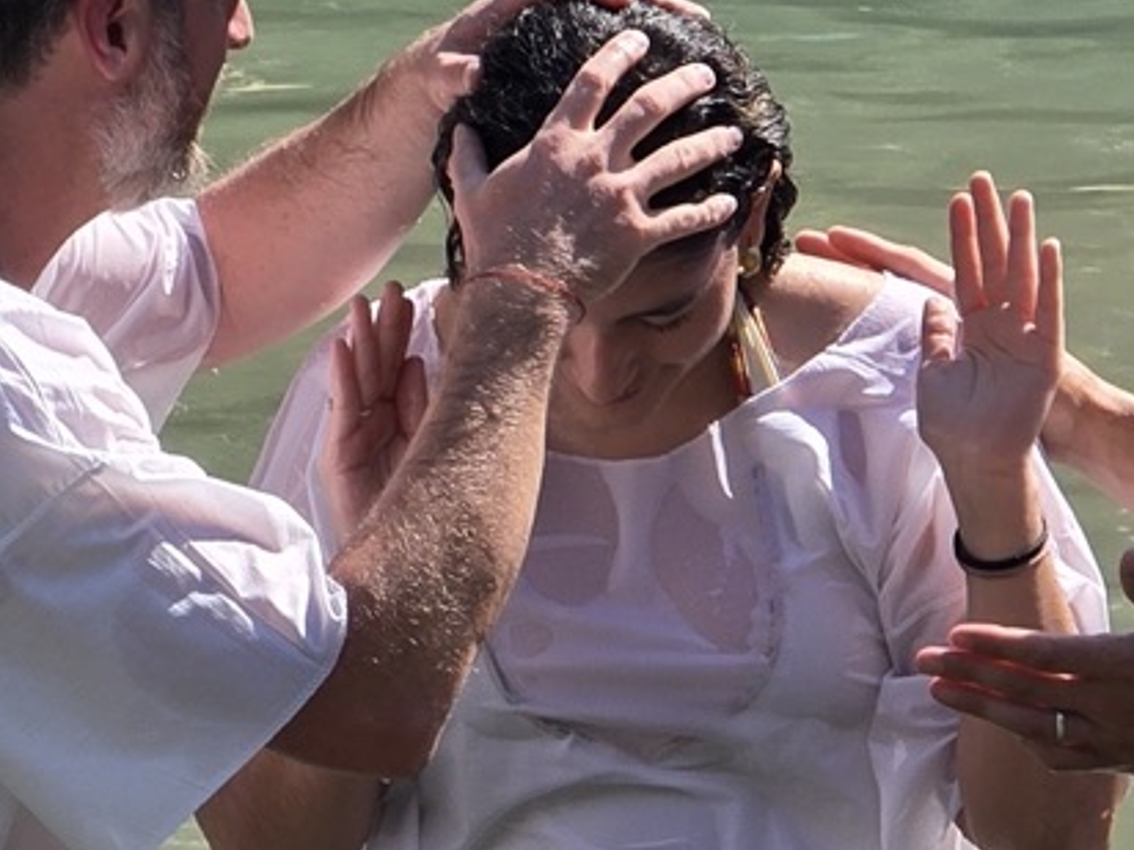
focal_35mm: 419
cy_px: 772
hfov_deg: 4.7
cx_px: -28
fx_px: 13726
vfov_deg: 3.5
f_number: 3.4
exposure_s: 1/726
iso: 64
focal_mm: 18.6
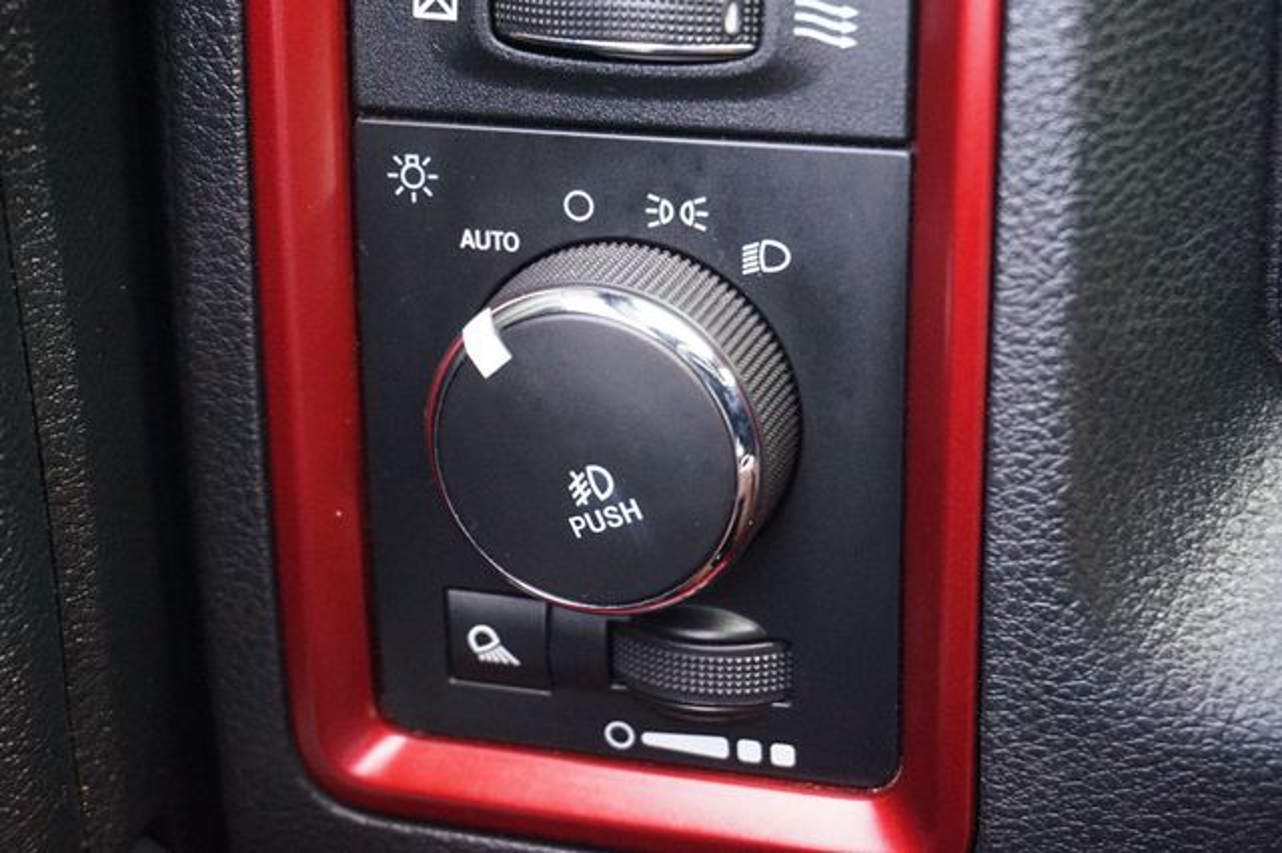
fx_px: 2349
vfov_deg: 20.6
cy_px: 426
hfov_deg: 30.5
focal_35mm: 66
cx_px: 641
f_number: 5.6
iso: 3200
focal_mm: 44
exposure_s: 1/60
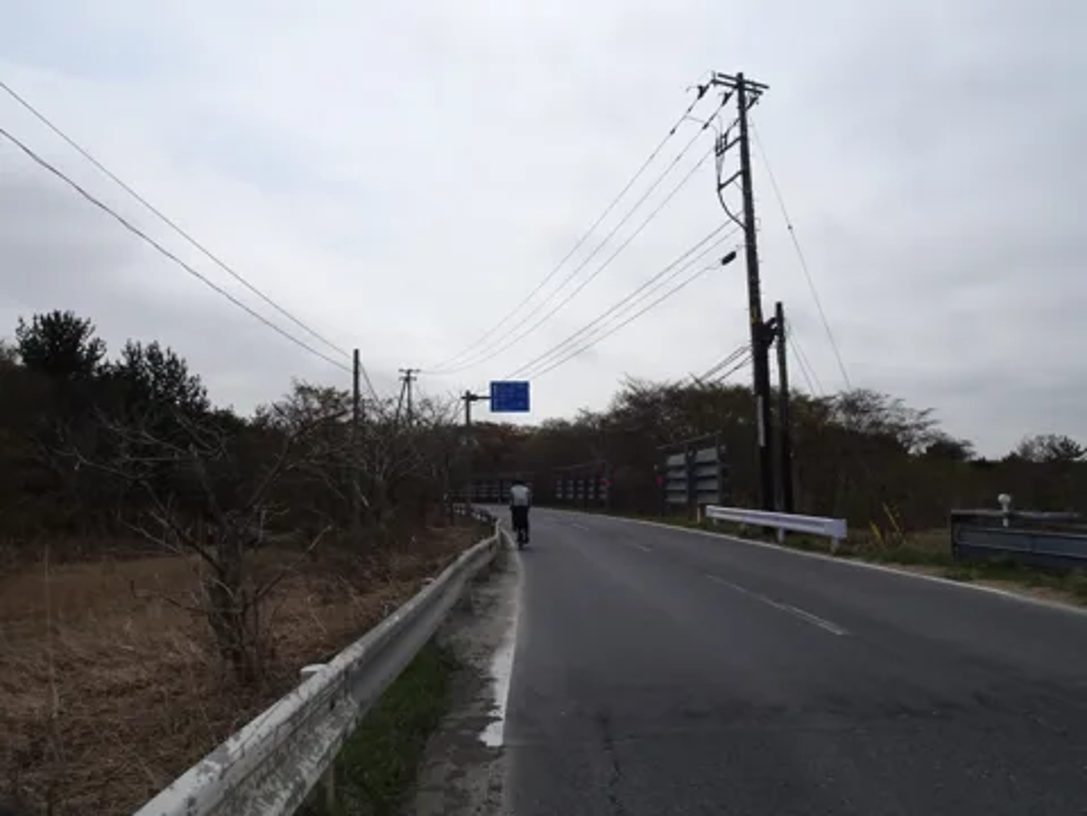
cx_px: 544
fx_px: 754
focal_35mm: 24
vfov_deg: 56.8
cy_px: 408
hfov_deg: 71.6
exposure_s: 1/500
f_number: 6.3
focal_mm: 4.1
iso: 80
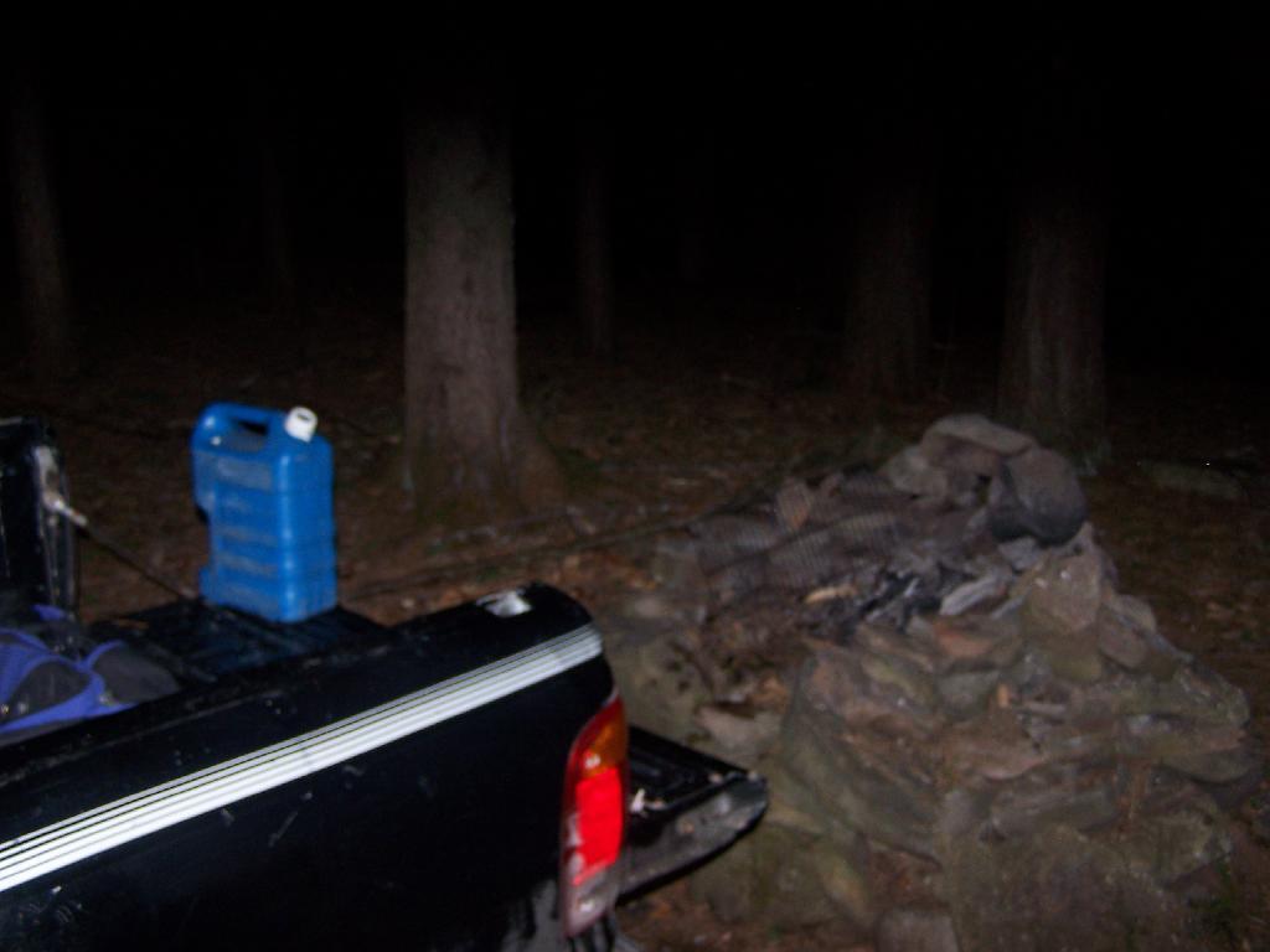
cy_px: 476
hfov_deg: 49.0
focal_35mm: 38
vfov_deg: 37.7
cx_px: 635
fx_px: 1394
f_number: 2.8
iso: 140
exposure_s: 1/60
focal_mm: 6.3
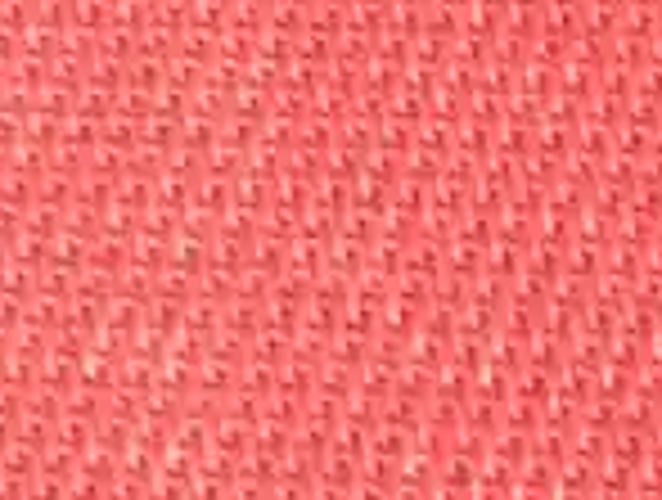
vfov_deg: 6.0
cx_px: 1410
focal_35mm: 237
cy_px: -676
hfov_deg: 7.9
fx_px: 4544
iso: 250
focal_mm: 4.28
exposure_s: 1/15
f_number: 2.4
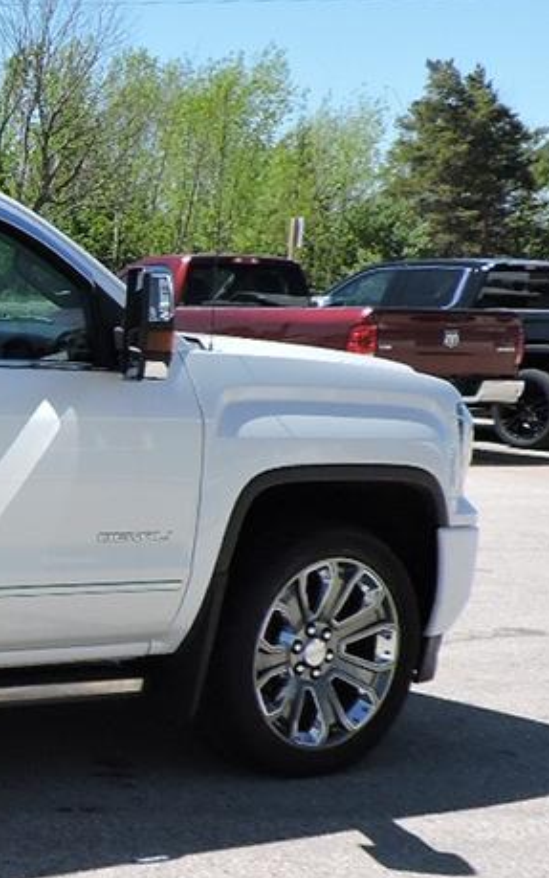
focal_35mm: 71
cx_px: -603
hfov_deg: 14.6
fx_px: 1699
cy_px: 547
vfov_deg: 28.9
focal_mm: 4.3
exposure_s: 1/1000
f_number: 3
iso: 100
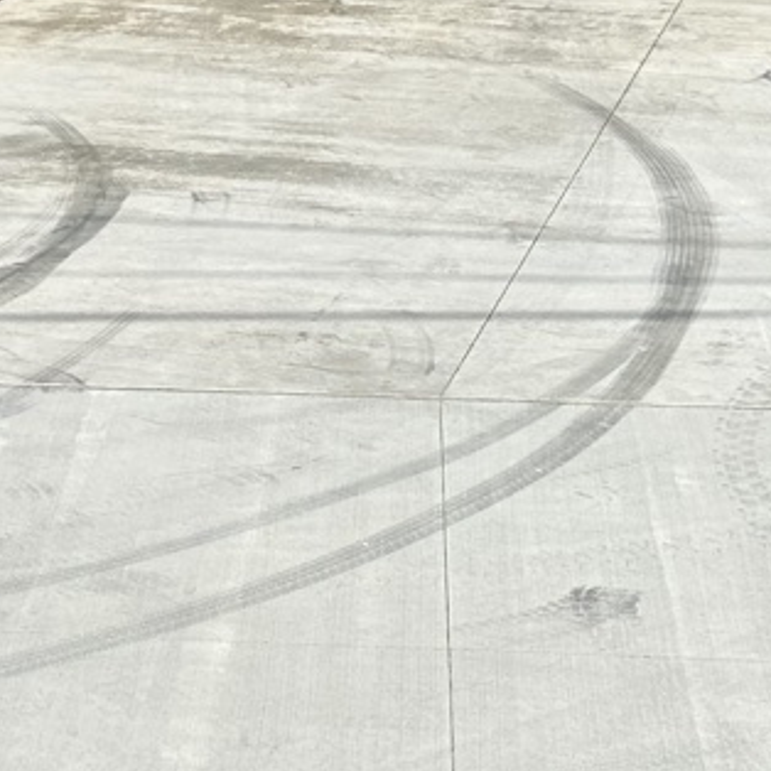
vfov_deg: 14.5
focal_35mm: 108
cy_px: -525
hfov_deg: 15.4
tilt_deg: -0.1
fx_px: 2721
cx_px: -196
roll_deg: +1.3
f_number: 1.78
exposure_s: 1/3356
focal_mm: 6.86
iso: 80
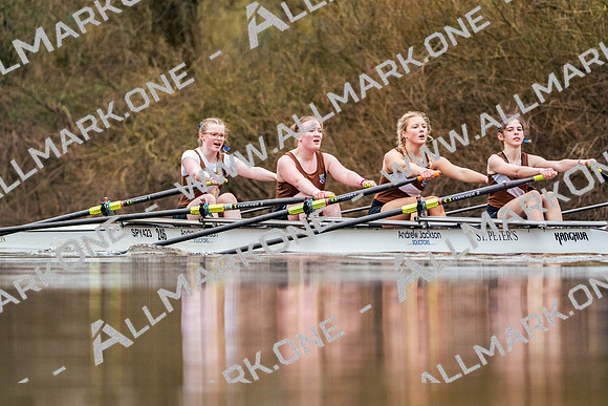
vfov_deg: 4.1
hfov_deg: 6.2
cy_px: 203
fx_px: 5608
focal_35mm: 332
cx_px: 304
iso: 4000
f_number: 6.3
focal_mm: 332
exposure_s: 1/2000
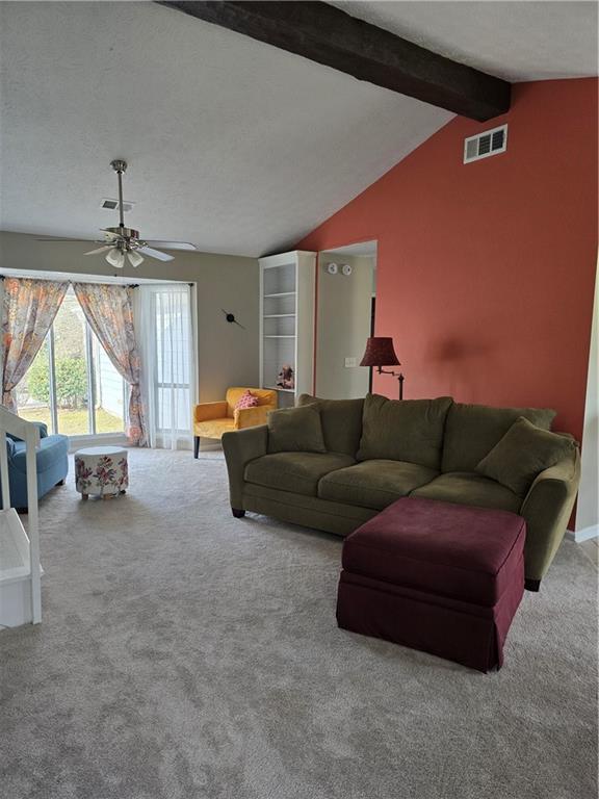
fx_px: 531
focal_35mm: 23
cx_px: 300
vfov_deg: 73.9
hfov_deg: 58.9
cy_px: 400
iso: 200
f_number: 1.7
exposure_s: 1/120
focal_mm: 6.3
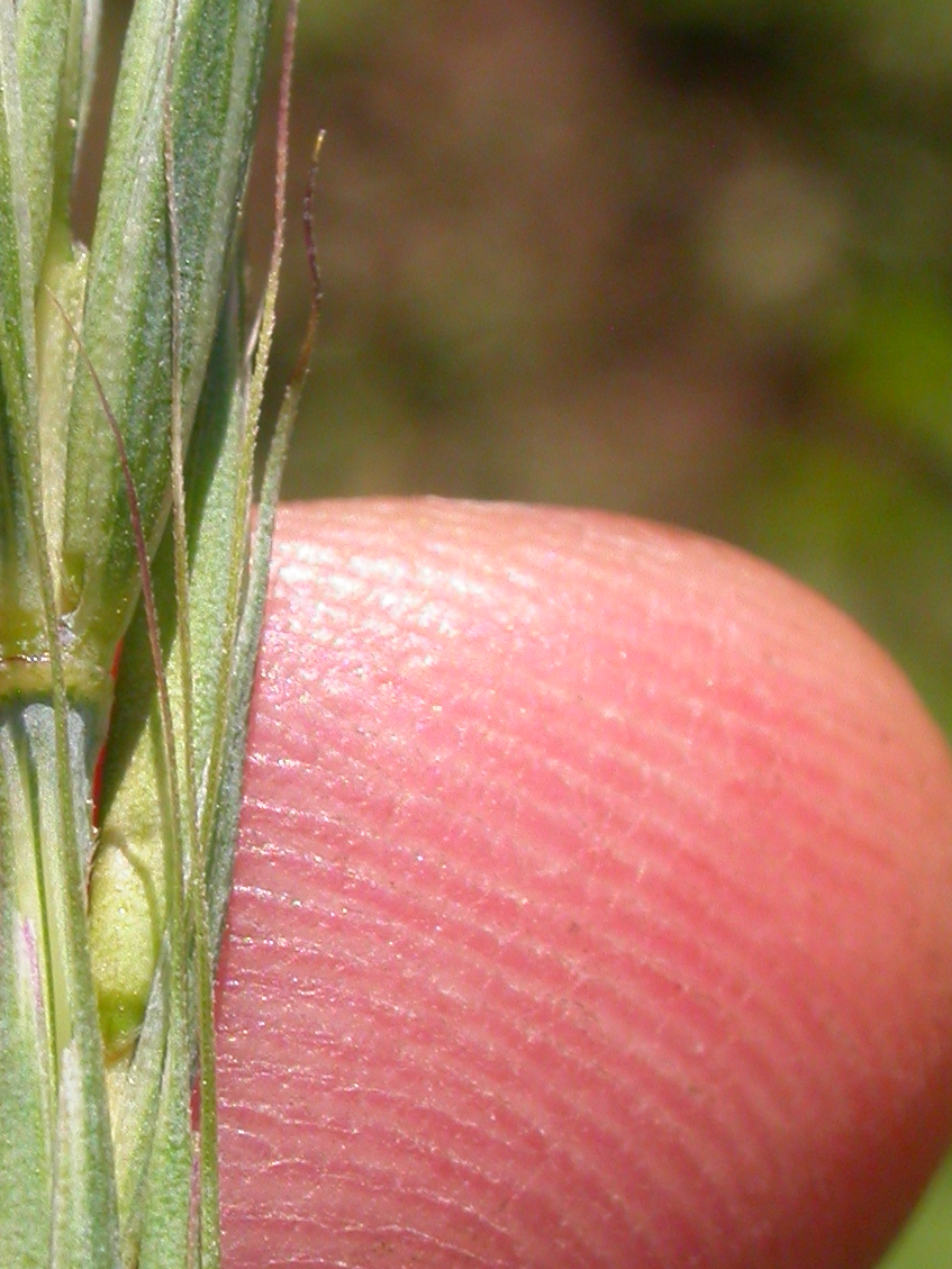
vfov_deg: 12.6
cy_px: 753
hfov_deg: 9.4
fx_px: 5756
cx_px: 11
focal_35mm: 157
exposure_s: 1/218
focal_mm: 16.2
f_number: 7.9
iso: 100
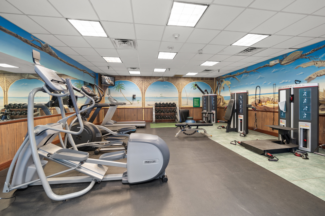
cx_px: 162
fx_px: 117
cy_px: 108
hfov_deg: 108.3
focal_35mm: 13
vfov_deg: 85.4
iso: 400
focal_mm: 13
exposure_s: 1/2.5
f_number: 4.5
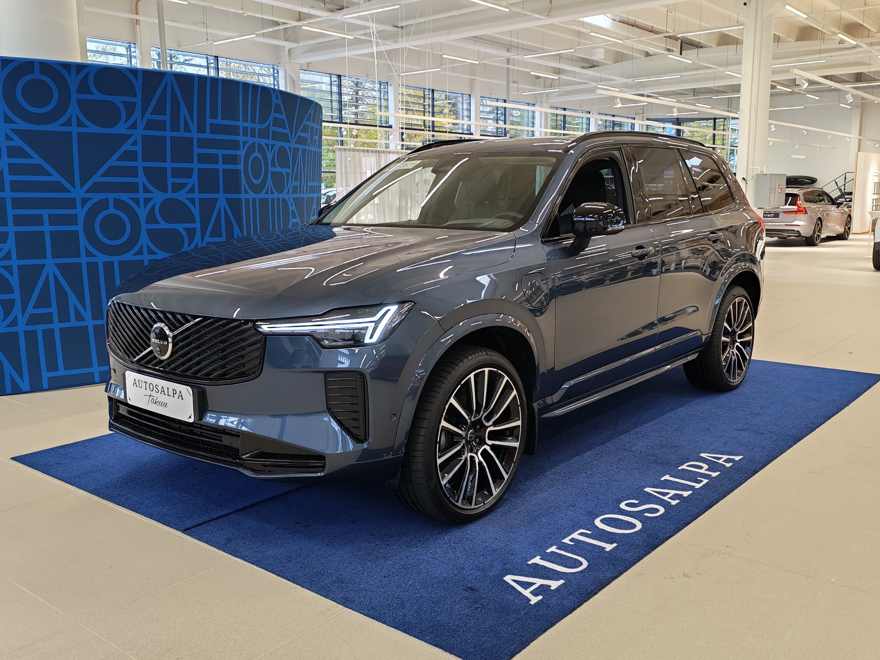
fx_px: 839
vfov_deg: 42.9
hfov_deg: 55.4
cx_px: 440
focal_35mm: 33
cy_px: 330
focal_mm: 6.12
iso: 400
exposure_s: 1/100
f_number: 1.9
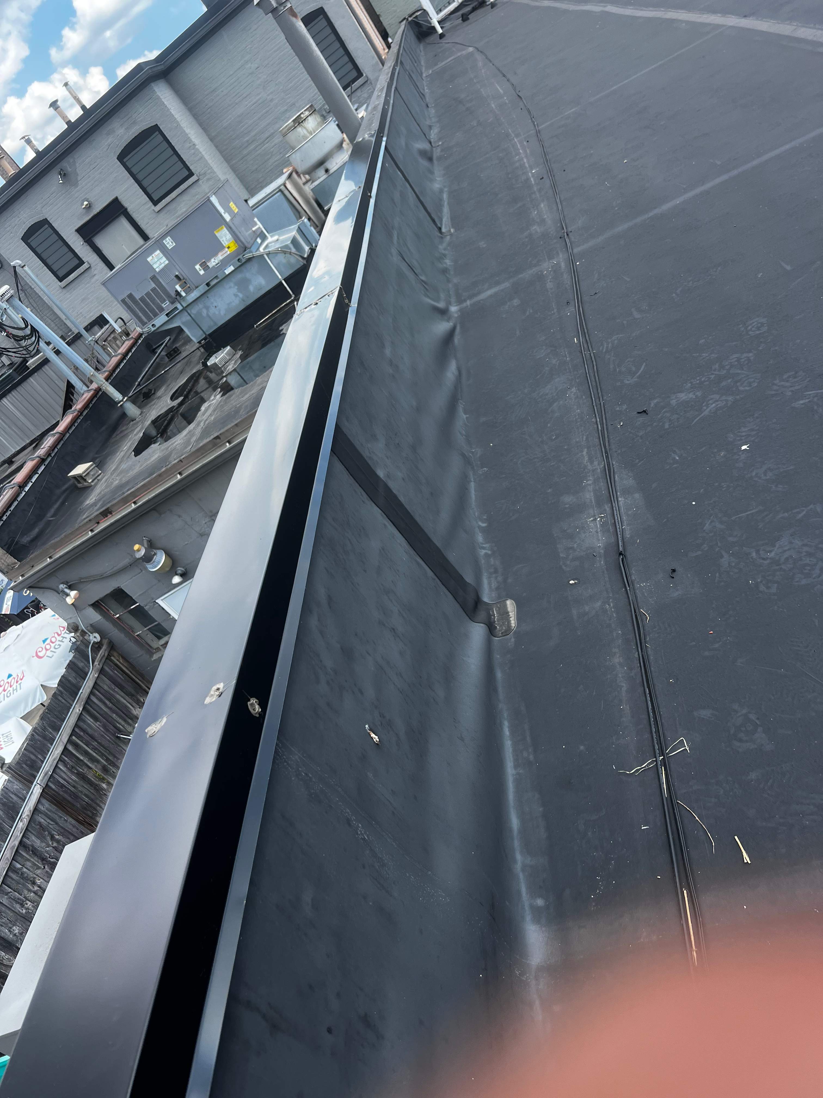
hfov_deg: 53.1
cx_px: 412
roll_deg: +38.4
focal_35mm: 26
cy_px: 549
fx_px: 824
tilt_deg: -27.1
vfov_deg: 67.3
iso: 50
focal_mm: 5.7
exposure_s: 1/1183
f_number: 1.5
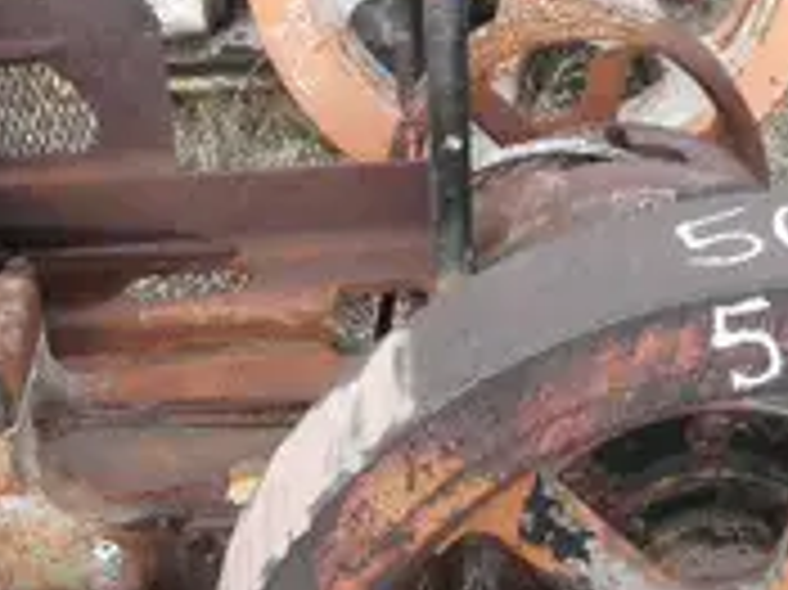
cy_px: 392
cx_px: 392
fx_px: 1820
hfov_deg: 24.4
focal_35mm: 80
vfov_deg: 18.4
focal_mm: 6.1
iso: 64
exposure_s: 1/250
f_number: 3.2
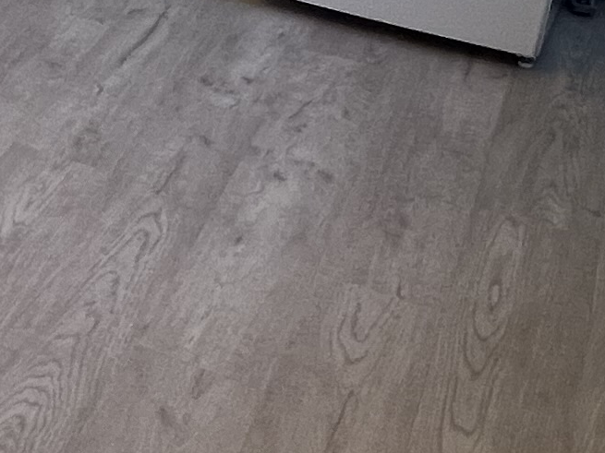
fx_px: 1398
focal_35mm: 80
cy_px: -137
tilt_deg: -20.6
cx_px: -519
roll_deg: +1.4
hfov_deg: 18.4
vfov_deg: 17.3
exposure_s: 1/100
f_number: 1.8
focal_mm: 1.57
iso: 64
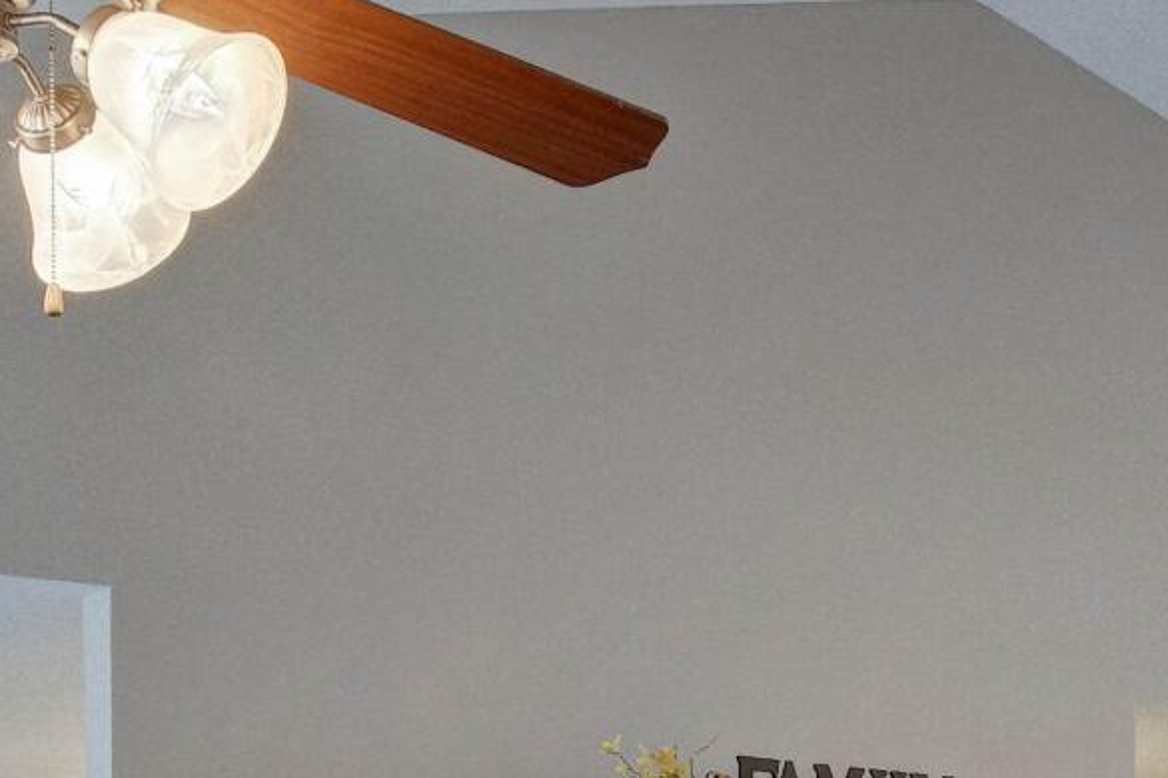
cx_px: 742
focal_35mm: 82
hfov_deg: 24.7
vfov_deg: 15.3
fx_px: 2660
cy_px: 1179
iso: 400
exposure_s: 1/60
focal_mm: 11
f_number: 9
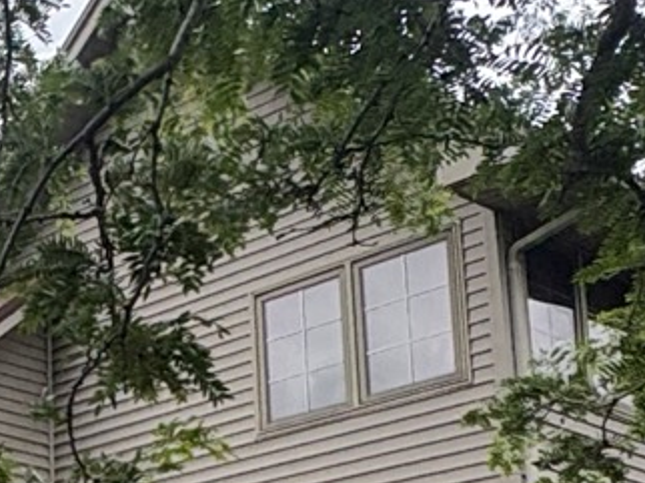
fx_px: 1620
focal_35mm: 87
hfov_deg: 19.3
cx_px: -363
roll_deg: -1.2
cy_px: 601
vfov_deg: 16.2
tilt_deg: +10.5
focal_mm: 2.22
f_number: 2.2
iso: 50
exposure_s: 1/1277
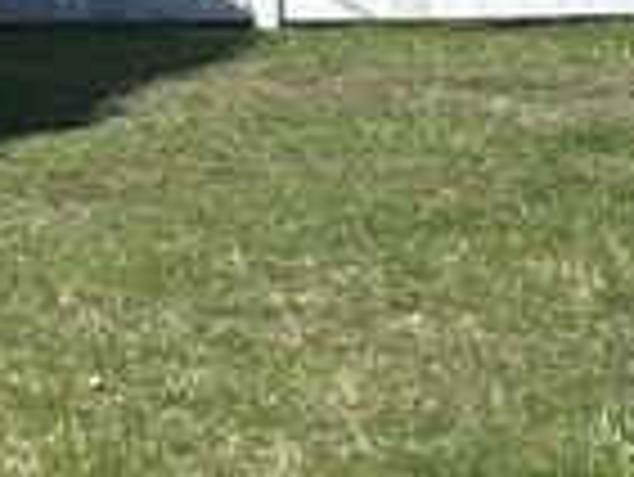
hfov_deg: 10.4
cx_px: 486
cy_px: 225
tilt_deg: -7.8
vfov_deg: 7.9
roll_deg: +0.4
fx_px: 3465
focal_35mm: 189
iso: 50
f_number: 1.5
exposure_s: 1/4444
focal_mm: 5.7
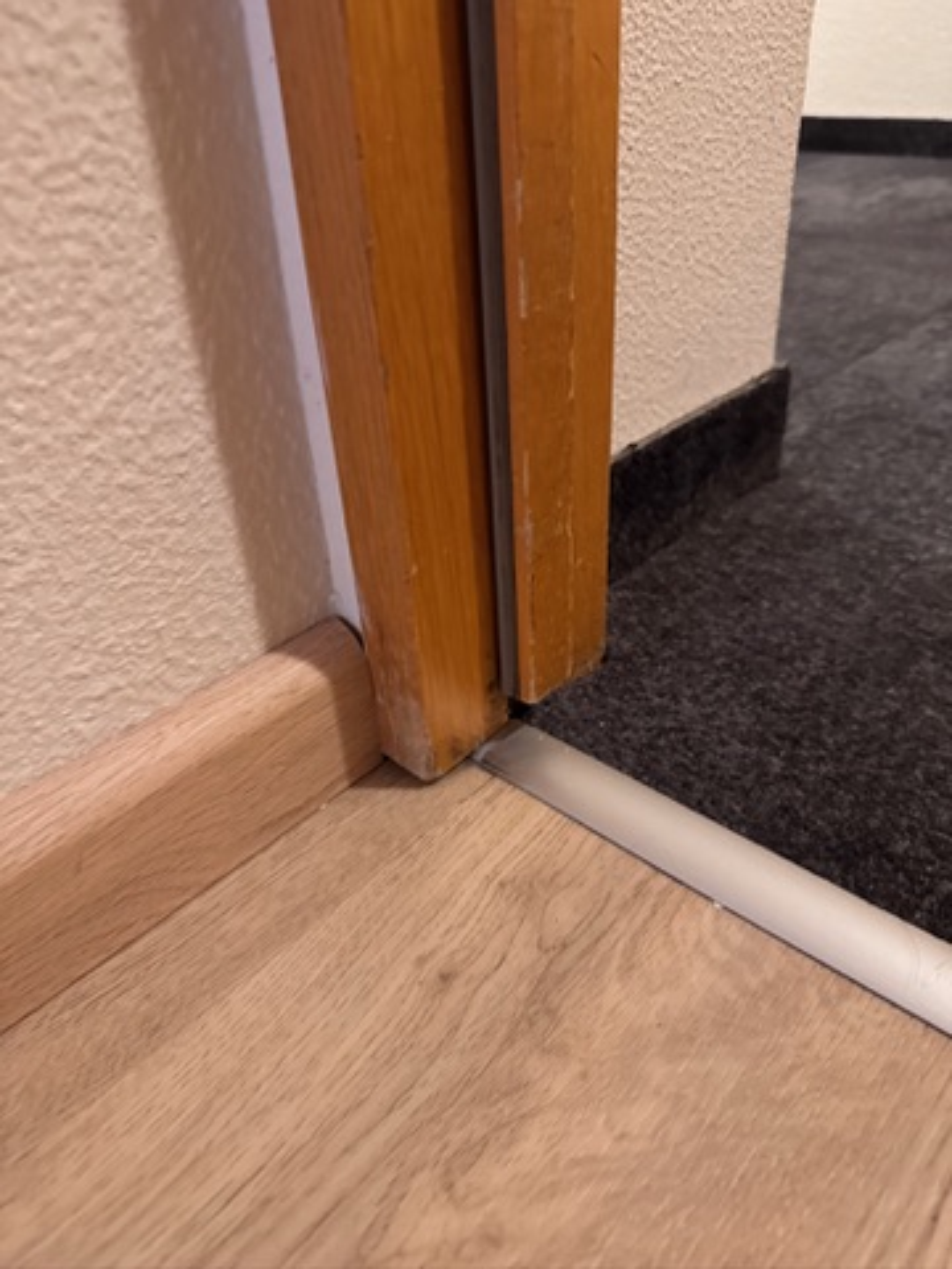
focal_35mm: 24
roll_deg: +3.8
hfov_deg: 56.8
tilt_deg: -33.7
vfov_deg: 71.6
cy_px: 634
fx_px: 880
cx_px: 476
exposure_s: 1/33
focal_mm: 6.76
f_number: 1.78
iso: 800
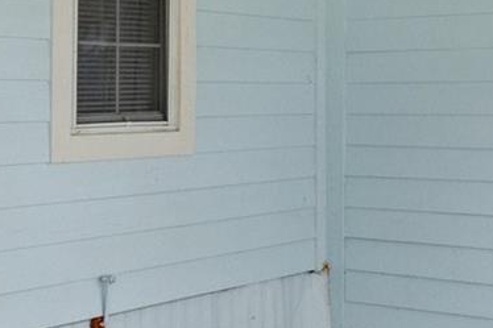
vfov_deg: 17.7
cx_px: 91
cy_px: 107
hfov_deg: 25.8
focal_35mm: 77
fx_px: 1054
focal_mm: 12
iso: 640
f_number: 8
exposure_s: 1/25
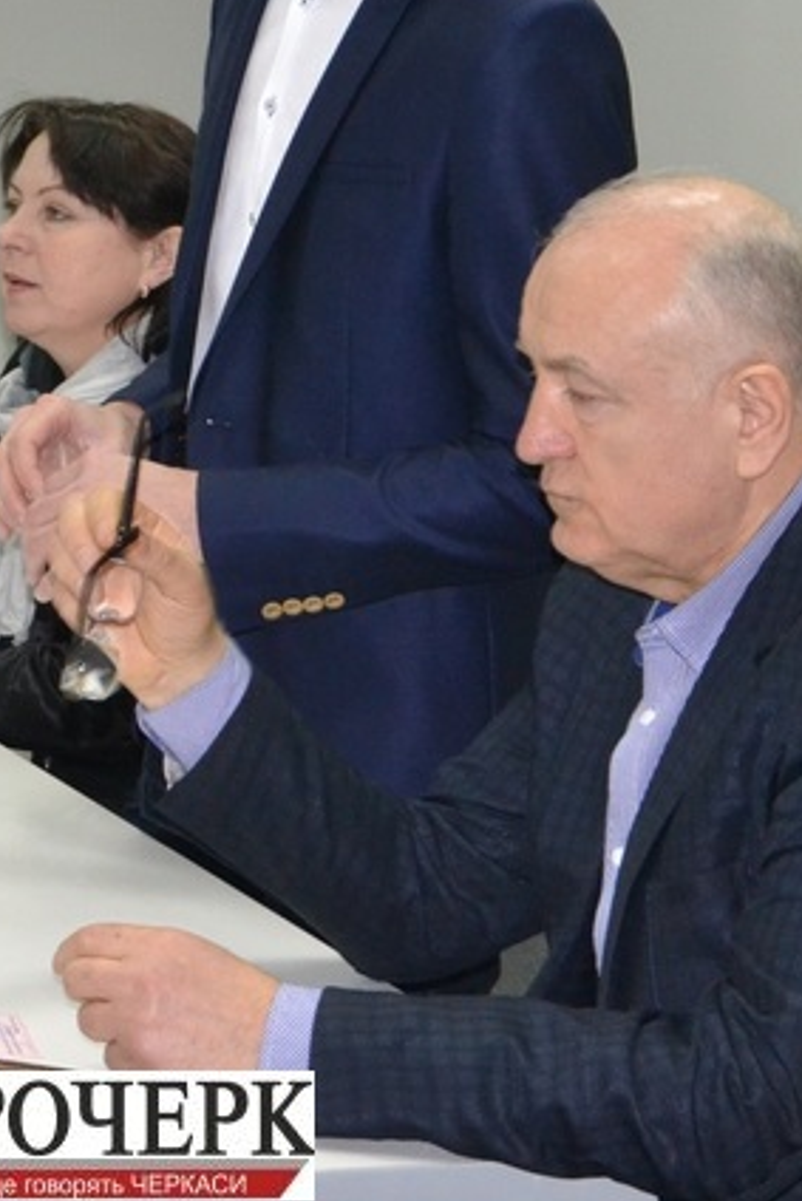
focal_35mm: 77
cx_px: 341
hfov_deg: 17.7
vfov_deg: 26.0
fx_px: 2571
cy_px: 297
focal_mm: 34
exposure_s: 1/60
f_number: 5
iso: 2000
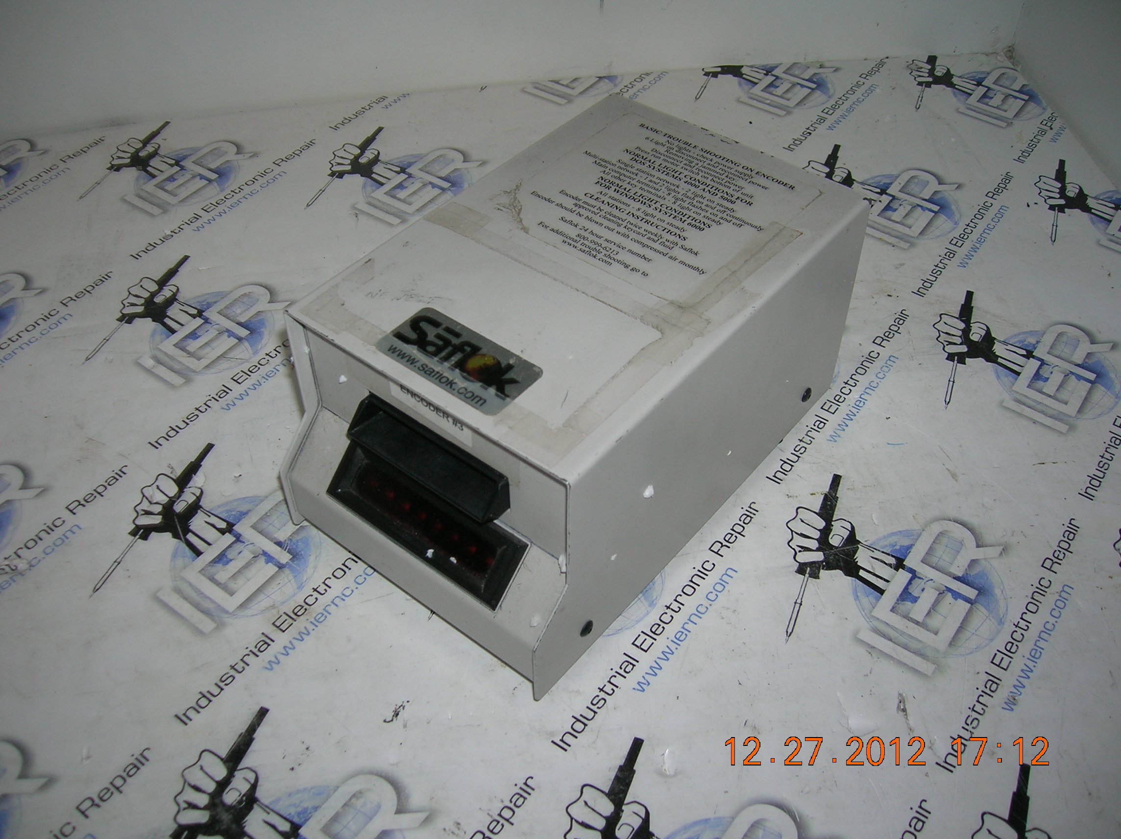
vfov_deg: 41.7
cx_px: 560
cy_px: 420
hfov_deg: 54.0
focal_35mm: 34
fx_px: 1100
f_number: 2.9
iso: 50
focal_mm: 5.7
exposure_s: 1/60.1
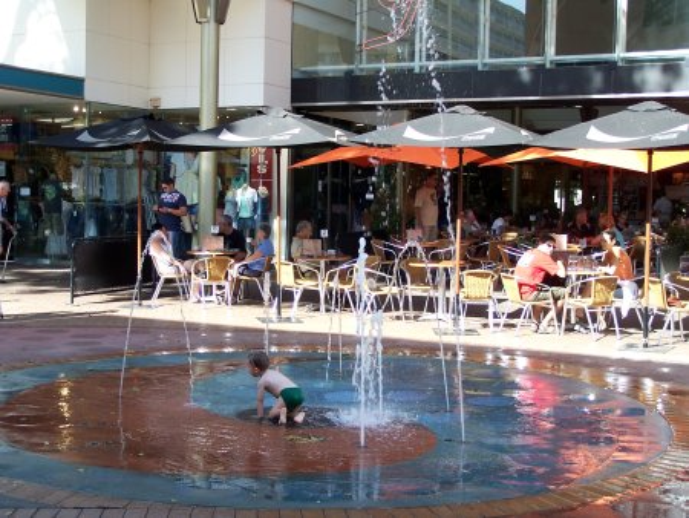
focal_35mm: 59
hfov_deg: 32.7
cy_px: 259
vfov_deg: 24.8
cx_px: 344
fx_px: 1175
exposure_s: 1/180
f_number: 3.1
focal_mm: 9.8
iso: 80
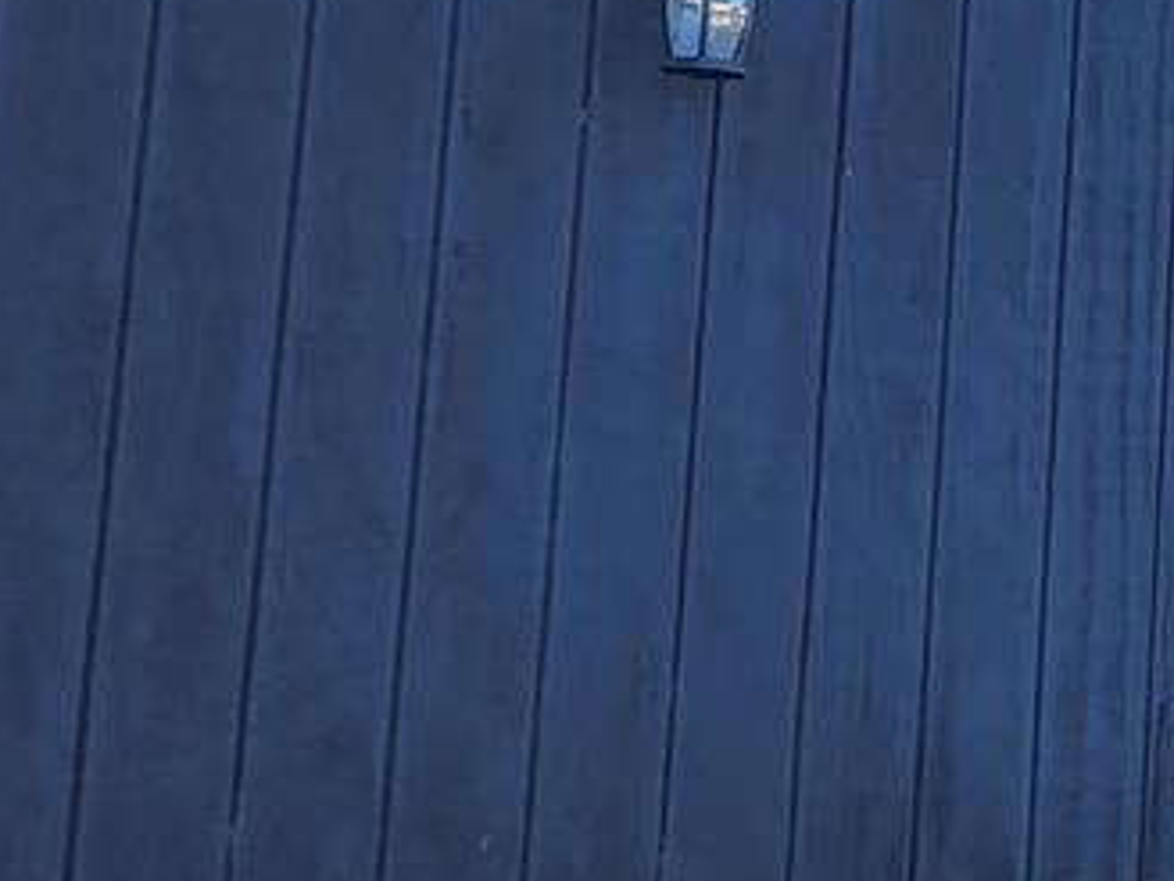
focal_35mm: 114
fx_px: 3866
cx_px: 2033
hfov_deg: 15.2
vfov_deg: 12.9
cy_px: 47
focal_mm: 5.4
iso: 40
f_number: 1.8
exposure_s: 1/295
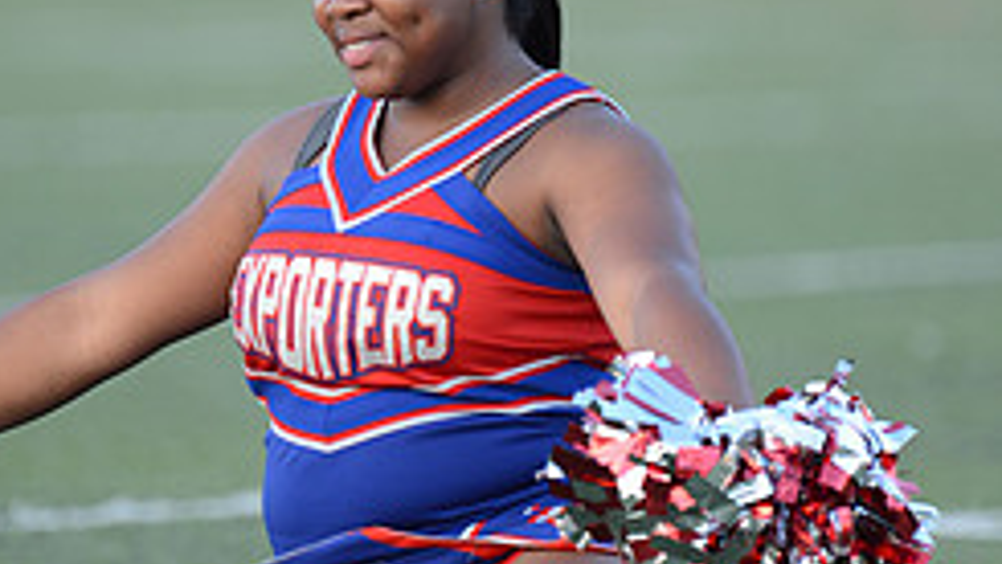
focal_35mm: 1058
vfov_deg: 1.1
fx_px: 28119
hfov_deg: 2.0
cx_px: 395
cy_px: 274
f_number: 4
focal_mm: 550
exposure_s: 1/500
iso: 800
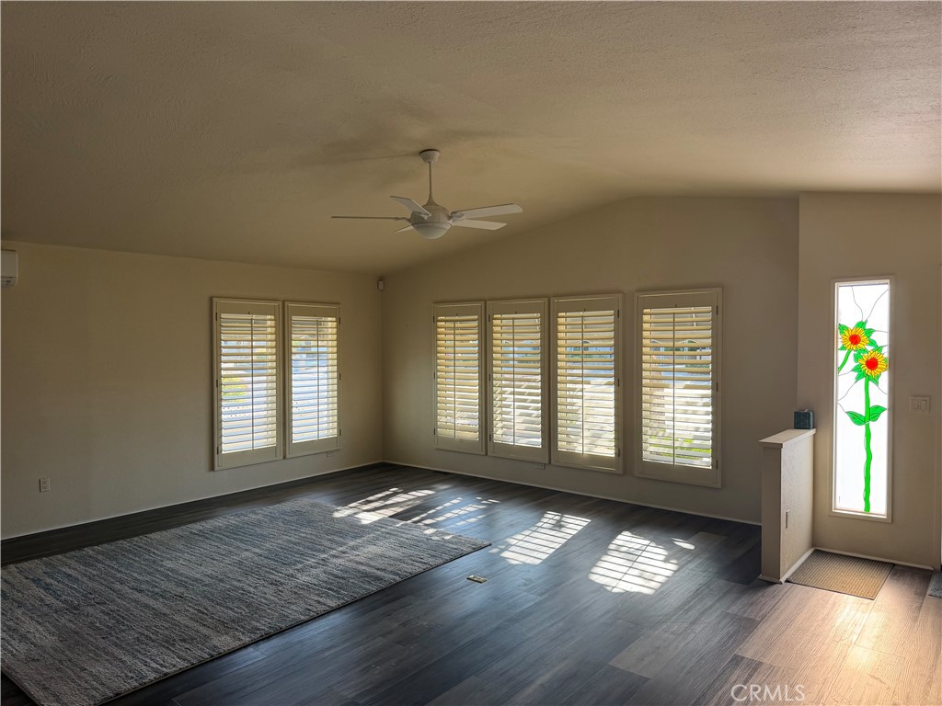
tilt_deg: -2.0
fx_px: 653
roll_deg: +0.6
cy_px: 353
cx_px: 471
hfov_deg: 71.6
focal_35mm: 24
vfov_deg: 56.8
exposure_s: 1/227
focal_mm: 6.76
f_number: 1.78
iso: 80
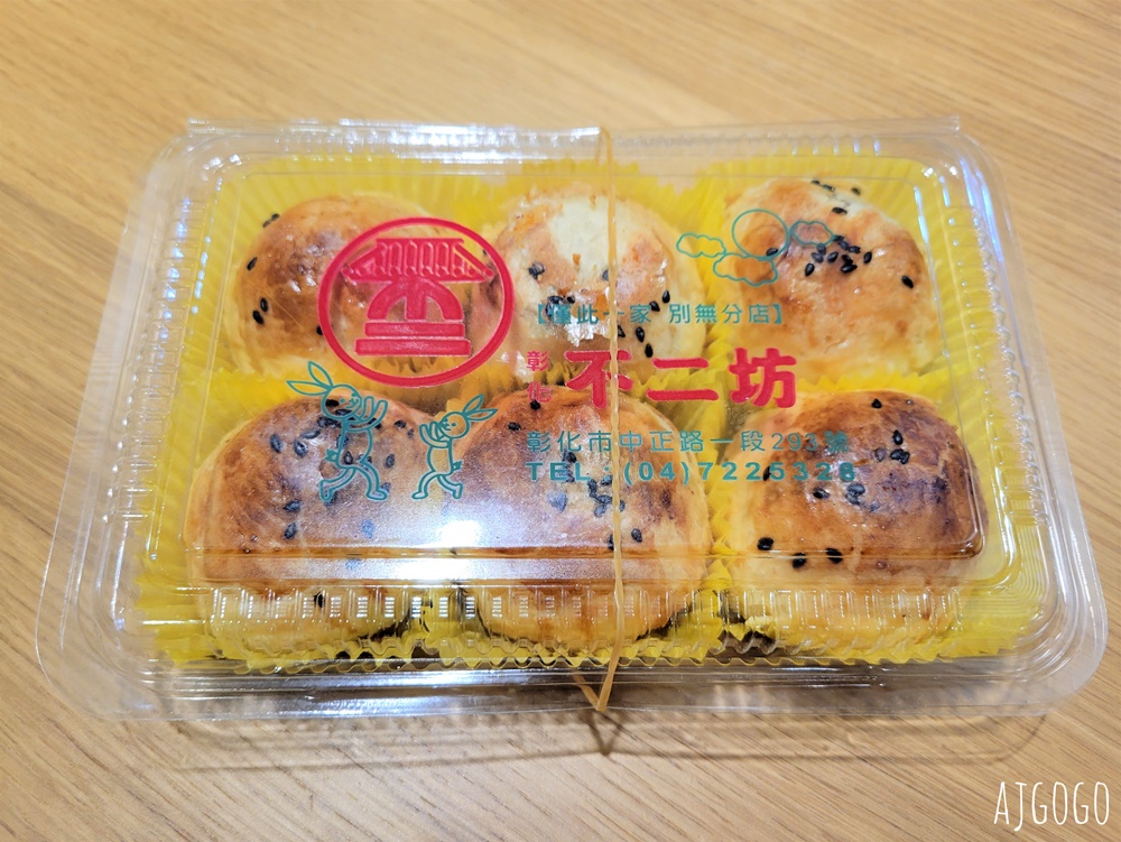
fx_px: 842
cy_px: 421
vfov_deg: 53.1
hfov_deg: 67.3
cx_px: 560
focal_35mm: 26
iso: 250
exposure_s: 1/120
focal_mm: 5.4
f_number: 1.8
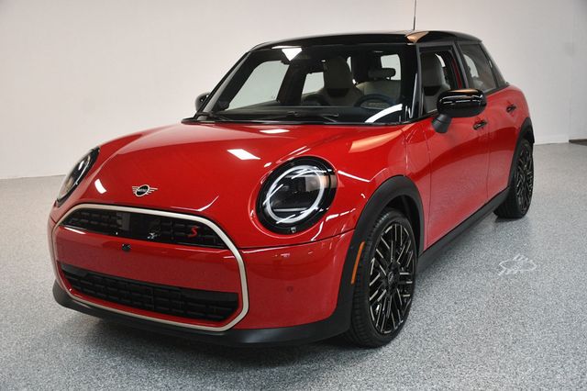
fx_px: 636
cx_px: 294
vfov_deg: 34.2
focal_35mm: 39
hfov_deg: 49.6
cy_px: 196
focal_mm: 26
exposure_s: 1/125
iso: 1600
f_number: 3.8
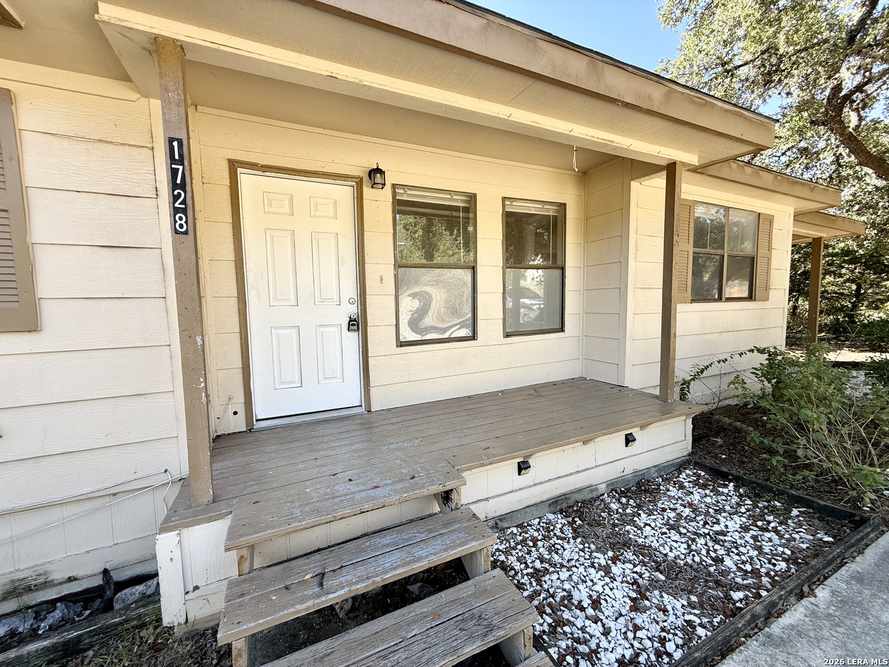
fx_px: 360
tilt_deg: -4.1
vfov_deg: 85.7
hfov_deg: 102.1
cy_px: 334
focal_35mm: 14
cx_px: 444
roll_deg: +0.9
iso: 50
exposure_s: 1/212
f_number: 2.2
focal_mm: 2.22
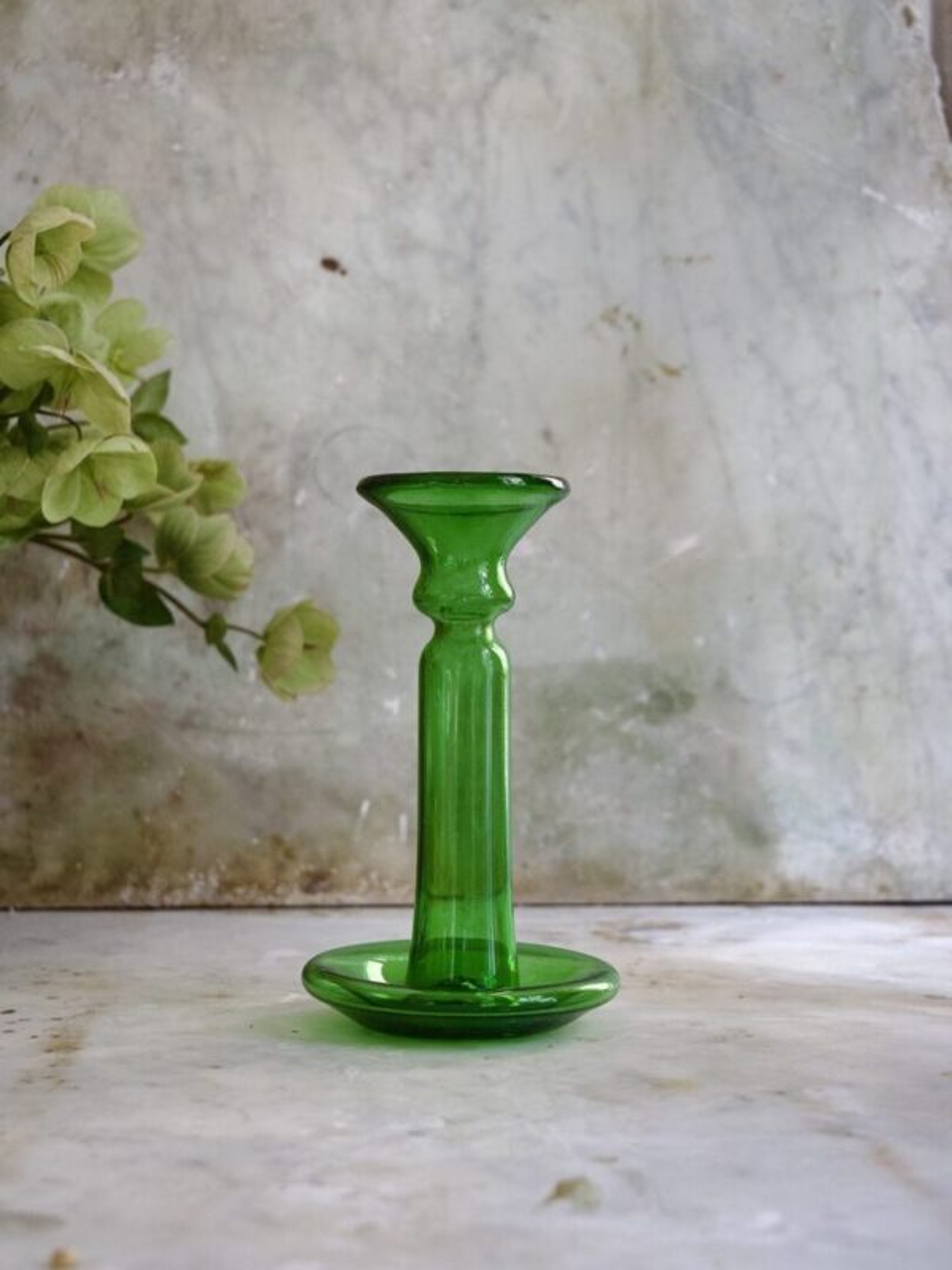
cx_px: 476
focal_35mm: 58
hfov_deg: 25.2
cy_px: 635
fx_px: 2127
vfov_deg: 33.2
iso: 800
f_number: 3.7
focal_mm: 29
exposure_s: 1/60
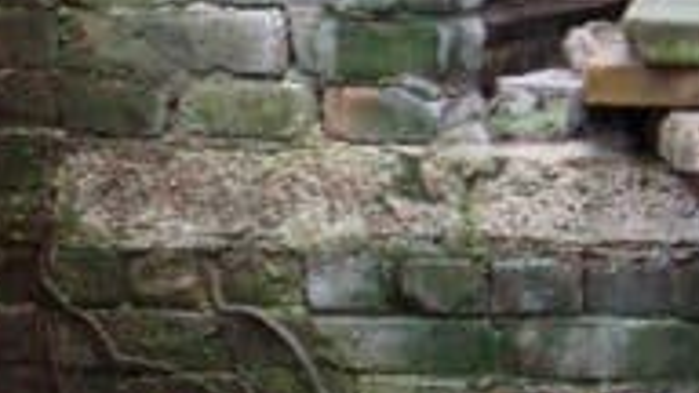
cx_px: 1828
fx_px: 2891
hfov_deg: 11.0
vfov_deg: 7.5
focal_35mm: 156
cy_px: -353
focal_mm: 18.3
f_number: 2.8
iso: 4000
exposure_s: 1/60
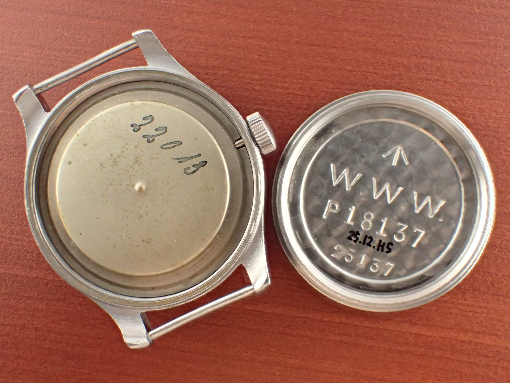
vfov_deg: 36.0
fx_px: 589
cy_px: 192
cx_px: 255
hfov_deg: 46.8
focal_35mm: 40
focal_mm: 7.34
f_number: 4
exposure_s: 1/40
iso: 1250
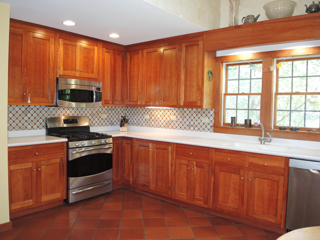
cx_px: 160
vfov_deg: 49.7
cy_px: 120
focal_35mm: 28
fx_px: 259
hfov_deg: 63.4
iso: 180
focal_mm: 6
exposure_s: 1/40
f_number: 2
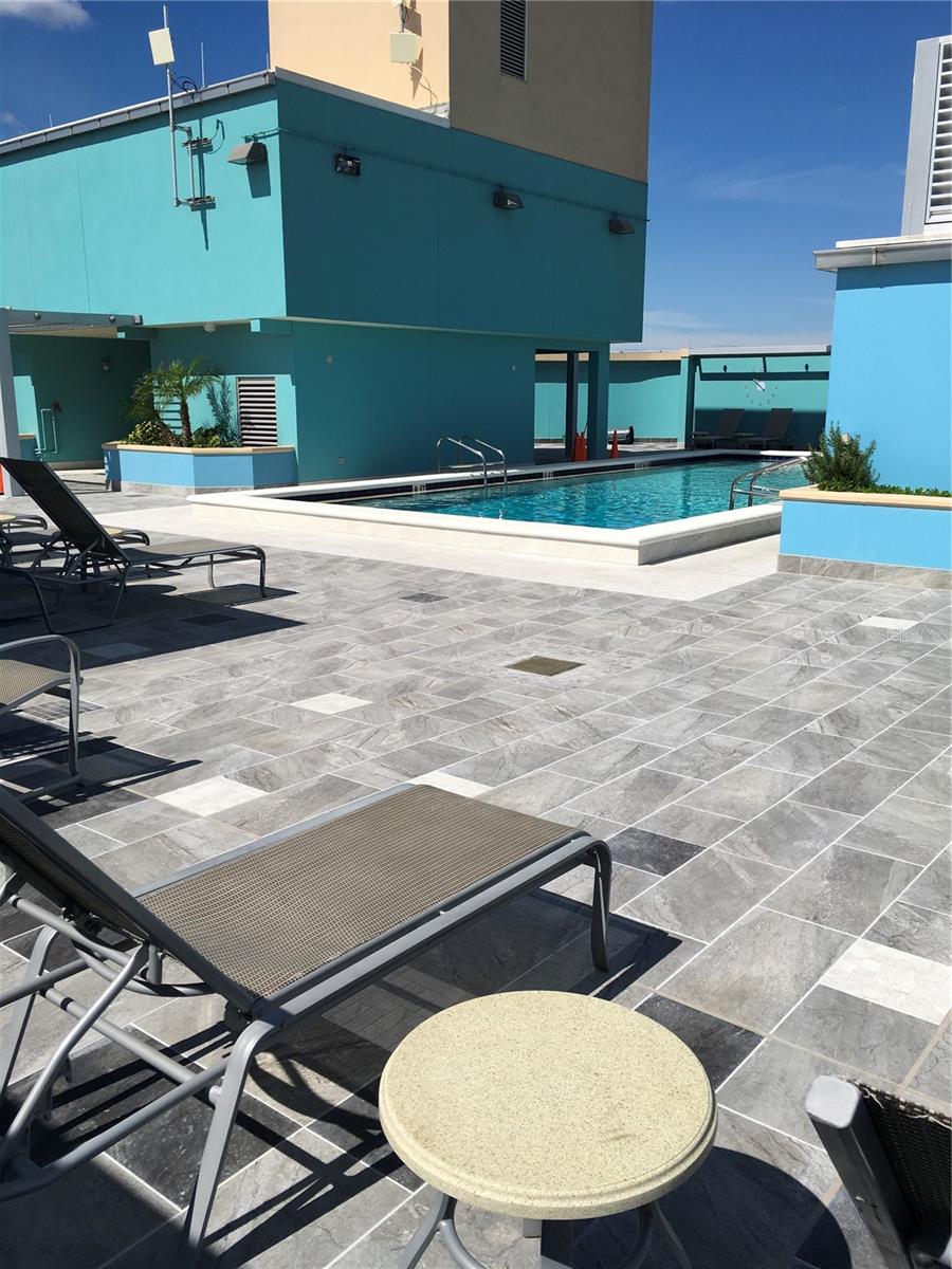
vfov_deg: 61.7
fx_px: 1063
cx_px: 476
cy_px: 634
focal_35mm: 29
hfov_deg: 48.2
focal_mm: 4.15
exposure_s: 1/3344
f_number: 2.2
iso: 25
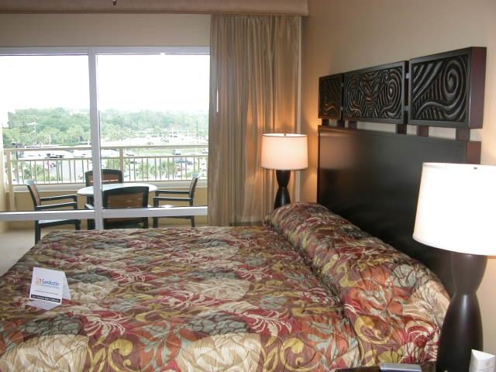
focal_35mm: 35
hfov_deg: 52.6
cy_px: 186
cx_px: 248
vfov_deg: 40.7
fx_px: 502
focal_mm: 8.9
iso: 100
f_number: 3.2
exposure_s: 1/47.4
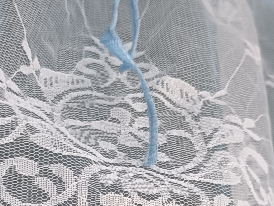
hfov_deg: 26.6
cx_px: 103
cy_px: 246
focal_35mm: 73
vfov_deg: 19.1
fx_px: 578
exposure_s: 1/50
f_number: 1.9
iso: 625
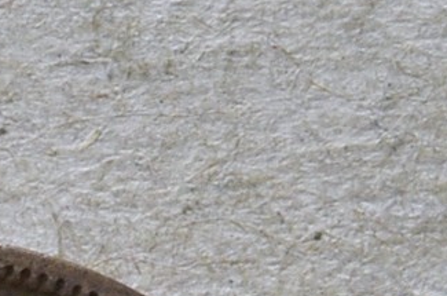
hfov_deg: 3.5
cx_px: -1121
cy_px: 1041
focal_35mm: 568
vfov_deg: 2.4
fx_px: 7035
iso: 400
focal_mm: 50
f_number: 14
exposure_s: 1/250
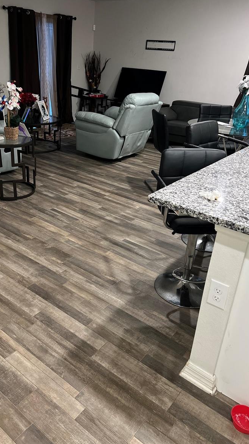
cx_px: 101
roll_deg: -2.3
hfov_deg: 40.0
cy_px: 218
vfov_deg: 66.1
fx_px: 340
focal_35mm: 29
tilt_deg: -25.4
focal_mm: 5.7
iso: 320
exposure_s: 1/60
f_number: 1.5
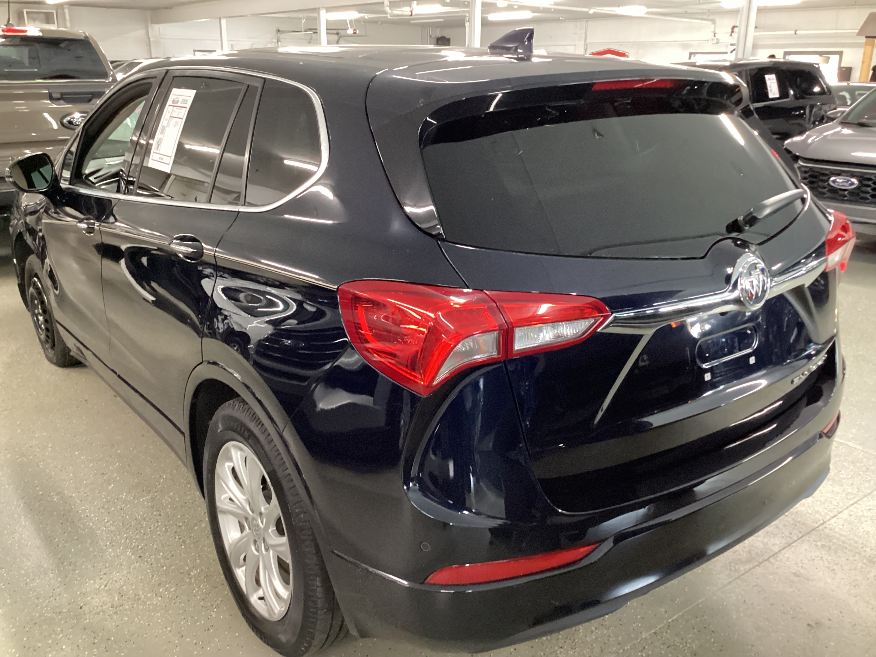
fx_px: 784
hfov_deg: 58.4
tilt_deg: -17.5
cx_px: 438
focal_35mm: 31
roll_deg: -1.7
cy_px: 328
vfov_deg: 45.4
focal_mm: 3.3
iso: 500
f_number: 2.4
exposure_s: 1/30
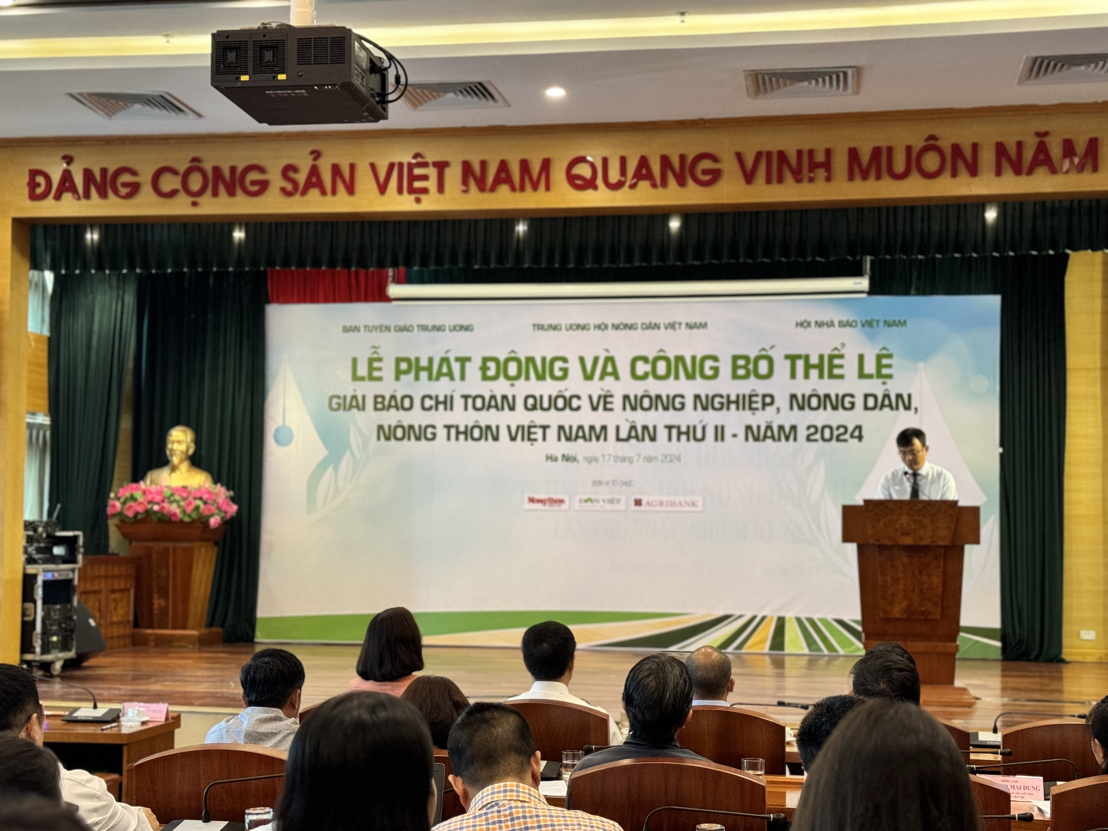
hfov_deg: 35.5
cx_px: 548
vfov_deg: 27.0
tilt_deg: +2.6
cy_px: 448
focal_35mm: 54
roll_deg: -0.6
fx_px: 1728
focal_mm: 6.76
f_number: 1.78
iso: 250
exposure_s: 1/50
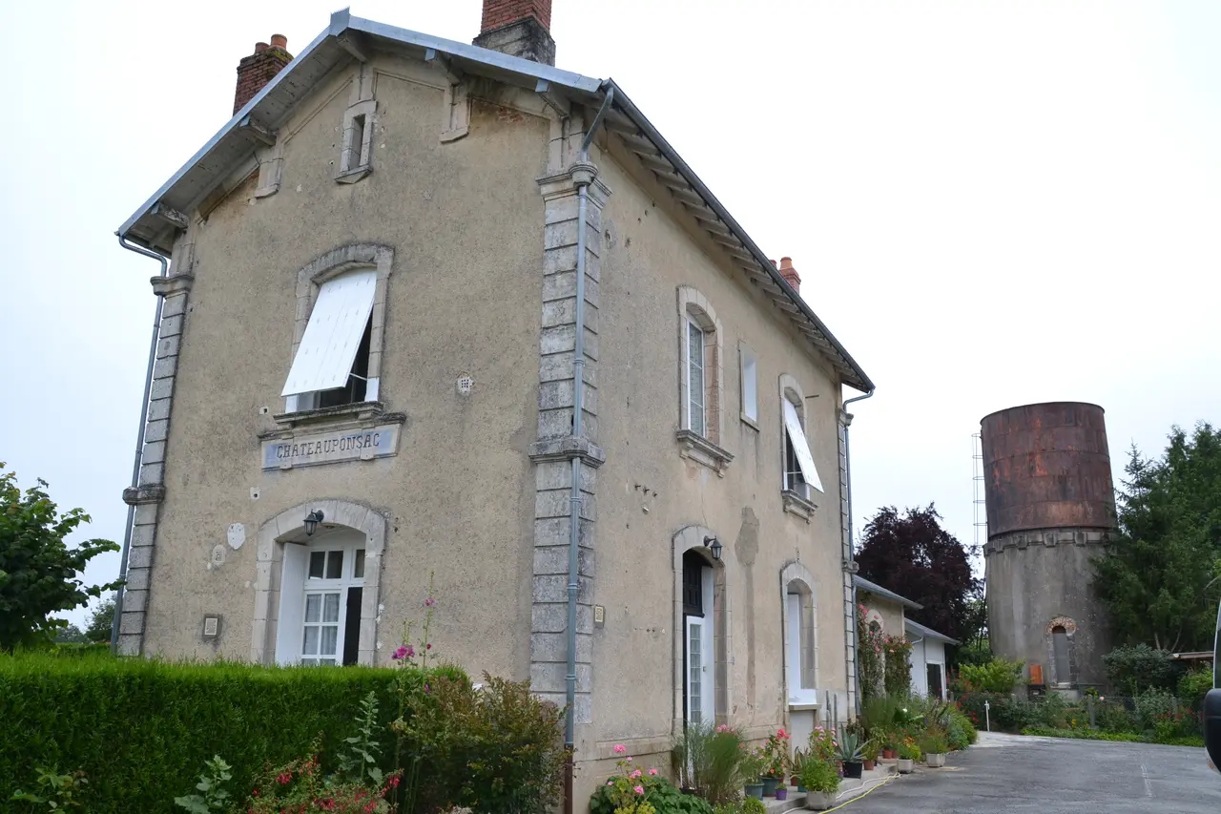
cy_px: 407
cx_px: 610
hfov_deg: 67.4
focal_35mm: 27
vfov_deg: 47.9
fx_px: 916
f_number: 10
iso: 800
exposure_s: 1/400
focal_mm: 18
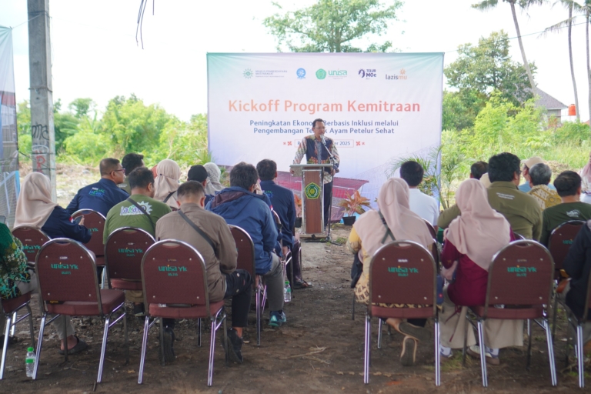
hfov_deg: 37.9
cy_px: 197
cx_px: 296
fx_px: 862
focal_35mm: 52
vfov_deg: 25.8
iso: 100
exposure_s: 1/400
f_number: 2.2
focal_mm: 35
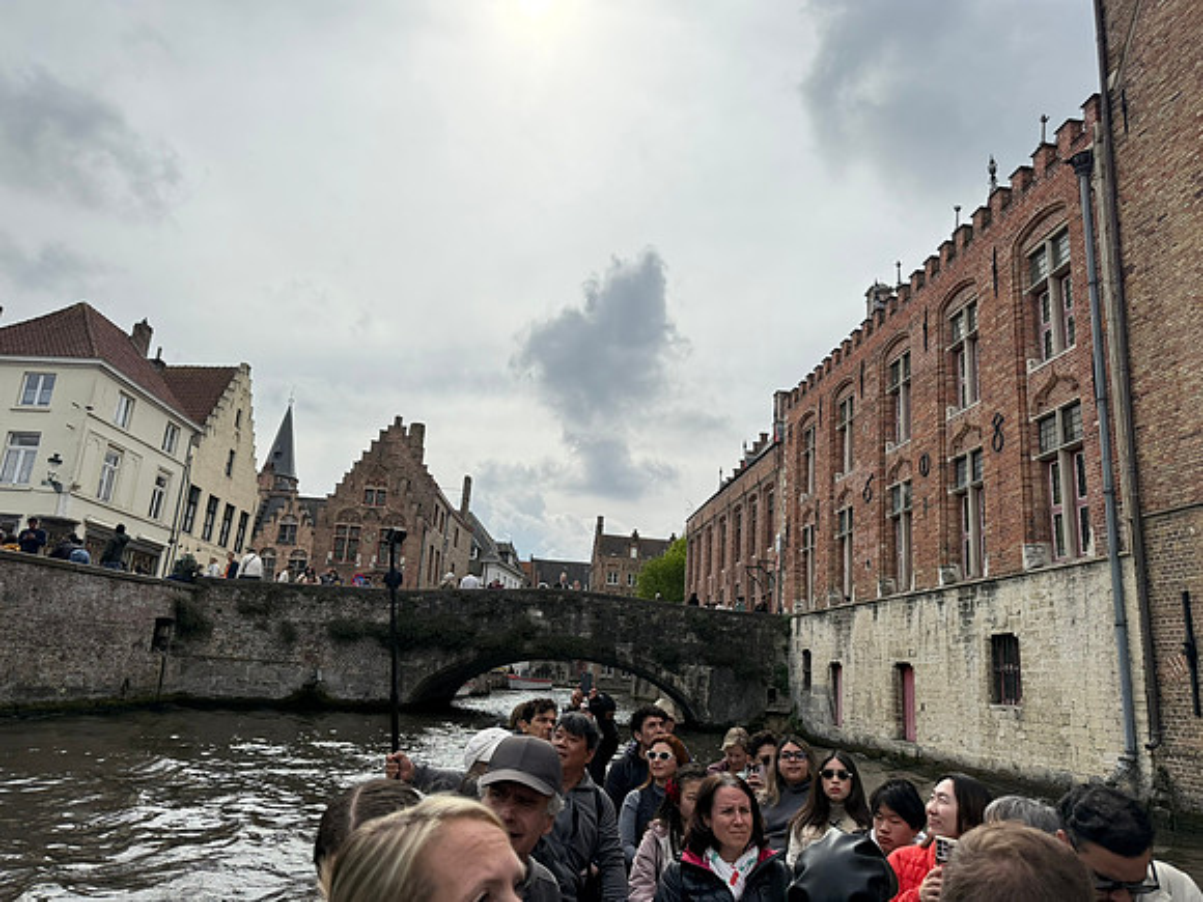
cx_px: 602
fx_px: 834
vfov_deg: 56.8
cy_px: 451
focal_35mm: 24
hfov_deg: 71.6
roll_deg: -4.7
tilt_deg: +15.4
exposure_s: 1/8130
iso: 100
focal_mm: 6.76
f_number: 1.78
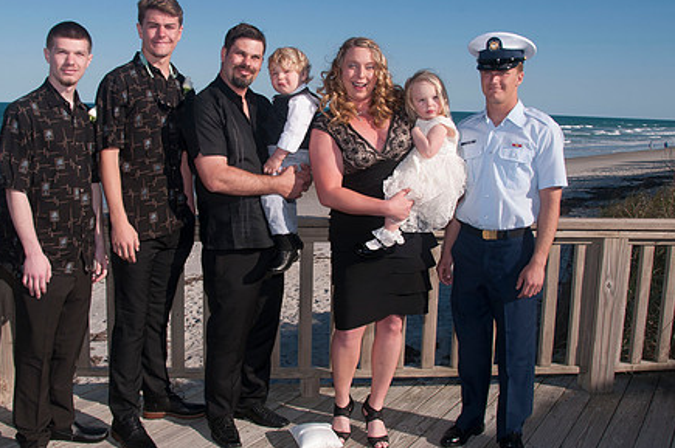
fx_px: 674
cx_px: 293
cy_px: 204
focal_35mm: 36
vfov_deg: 36.8
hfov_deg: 53.0
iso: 100
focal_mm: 18
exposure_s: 1/250
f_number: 11
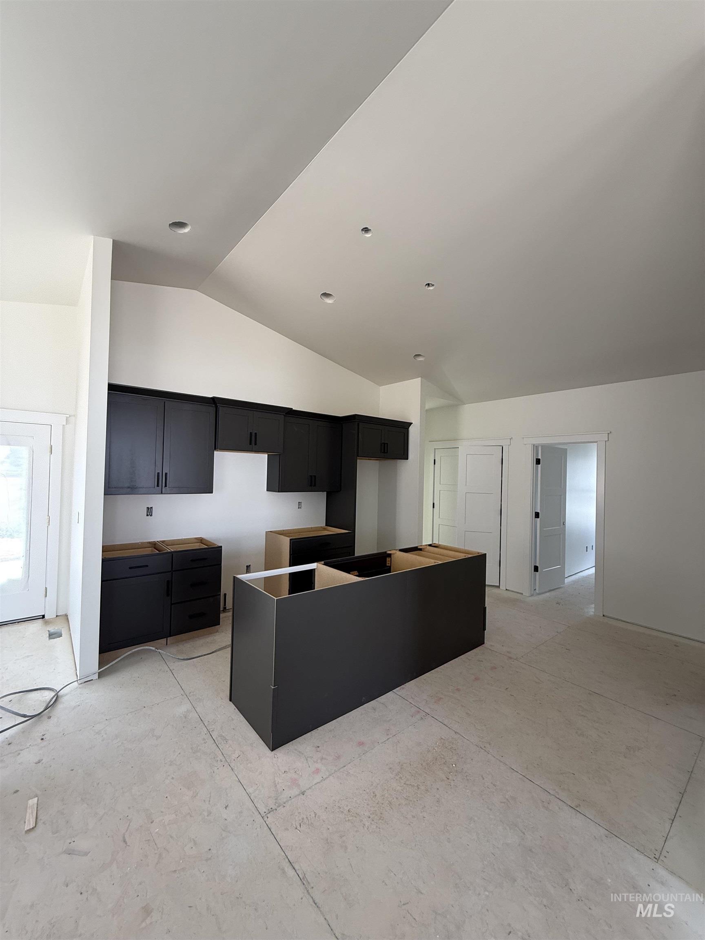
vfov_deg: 102.1
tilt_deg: +1.6
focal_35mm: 14
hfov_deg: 85.7
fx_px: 380
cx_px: 352
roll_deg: -1.4
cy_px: 470
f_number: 2.2
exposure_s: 1/99
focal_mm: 2.22
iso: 125
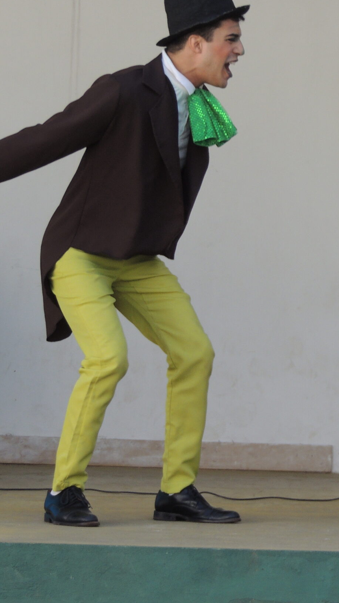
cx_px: 438
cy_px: 259
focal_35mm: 180
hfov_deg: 6.7
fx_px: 2877
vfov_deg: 12.0
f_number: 4.2
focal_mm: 18.7
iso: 160
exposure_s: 1/400
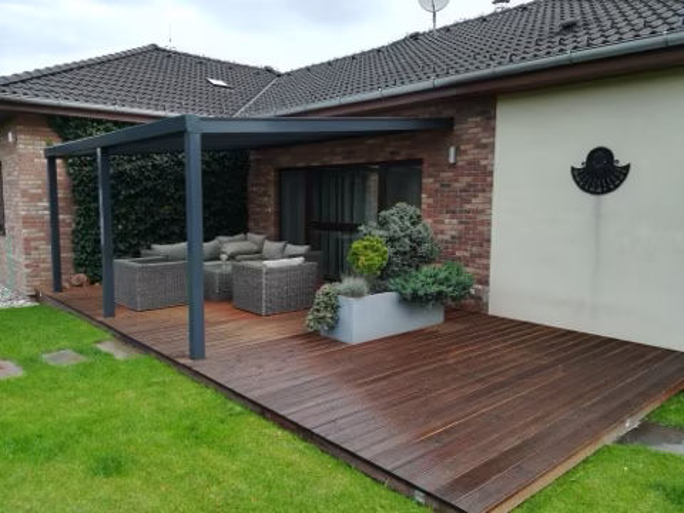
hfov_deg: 67.3
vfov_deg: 53.1
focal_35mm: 26
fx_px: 514
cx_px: 342
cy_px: 256
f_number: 2.2
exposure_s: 1/120
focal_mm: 3.83
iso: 100
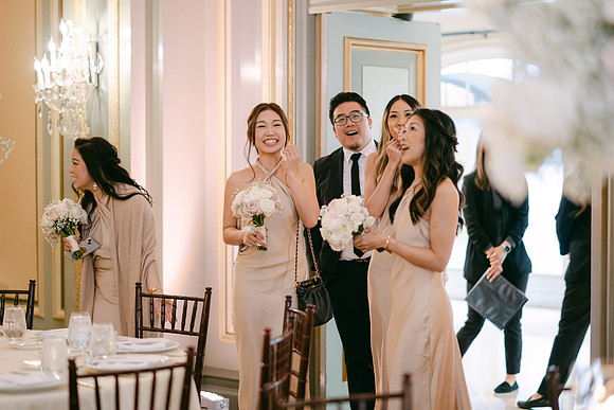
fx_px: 1450
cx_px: 307
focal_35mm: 85
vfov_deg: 16.1
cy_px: 205
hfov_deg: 23.9
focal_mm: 85
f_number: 1.8
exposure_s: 1/60
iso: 800
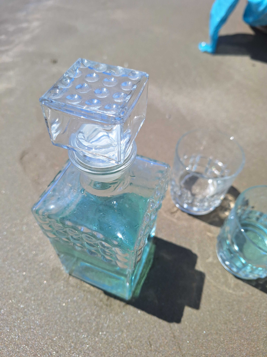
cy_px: 178
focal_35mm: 23
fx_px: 237
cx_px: 134
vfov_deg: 73.9
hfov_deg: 58.9
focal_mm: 5.54
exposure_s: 1/2304
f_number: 1.8
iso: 40
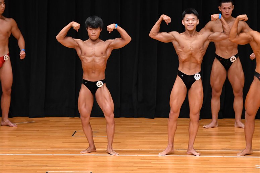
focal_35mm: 285
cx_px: 130
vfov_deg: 4.8
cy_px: 86
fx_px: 2057
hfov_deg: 7.2
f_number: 5.6
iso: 4000
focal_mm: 190
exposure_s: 1/400
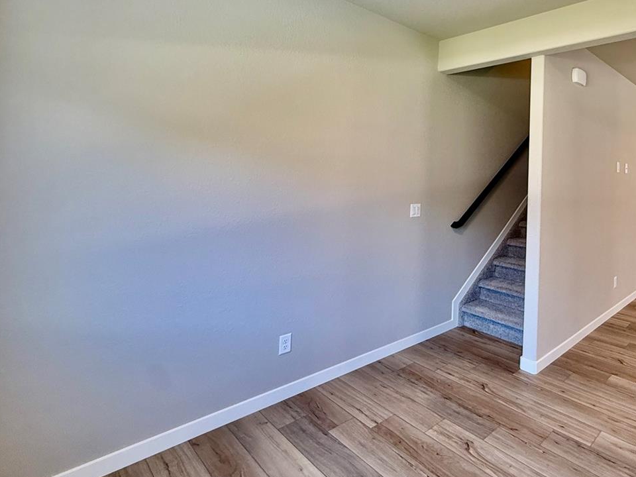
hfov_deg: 73.7
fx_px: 386
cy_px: 166
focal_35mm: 21
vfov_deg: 62.2
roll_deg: -2.5
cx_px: 473
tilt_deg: +2.5
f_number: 2.2
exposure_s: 1/120
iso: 200
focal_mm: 2.22
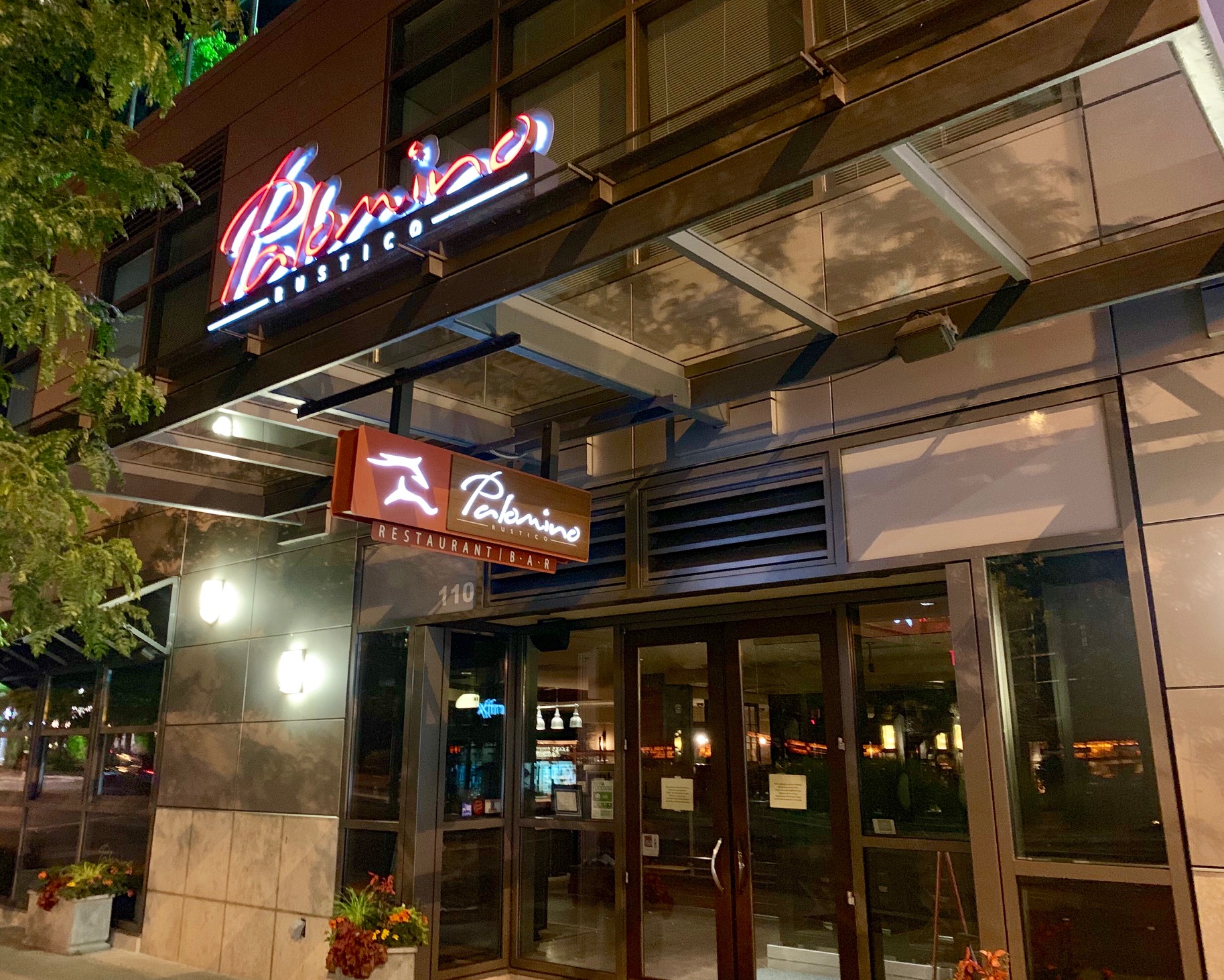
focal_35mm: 28
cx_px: 587
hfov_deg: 62.2
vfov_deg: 51.5
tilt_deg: +14.1
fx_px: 1014
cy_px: 483
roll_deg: -0.6
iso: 640
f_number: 1.8
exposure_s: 1/17
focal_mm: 4.25
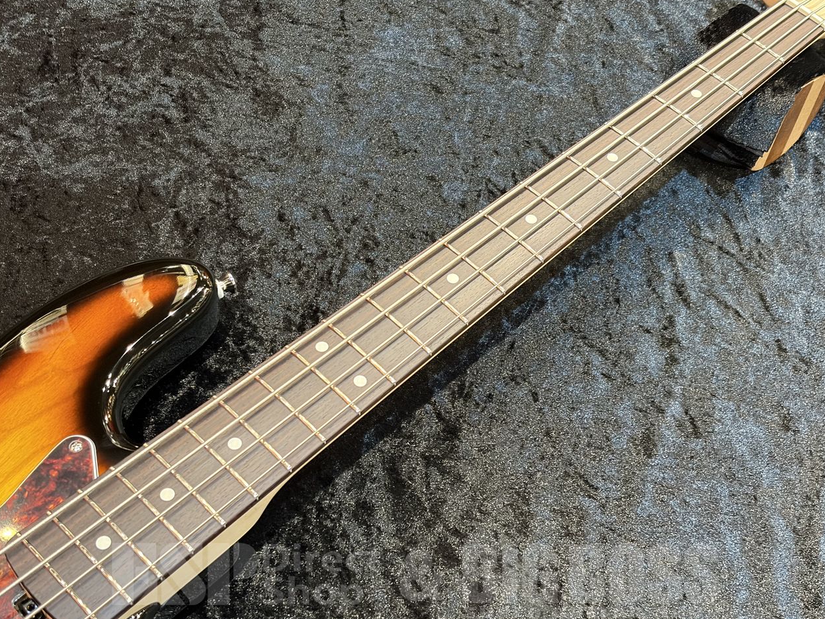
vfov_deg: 27.5
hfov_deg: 36.2
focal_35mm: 53
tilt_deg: -51.4
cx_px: 416
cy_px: 312
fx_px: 1263
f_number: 1.6
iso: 320
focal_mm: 5.96
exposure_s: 1/30
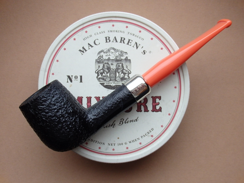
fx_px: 317
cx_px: 122
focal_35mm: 45
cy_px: 92
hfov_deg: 42.1
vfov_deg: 32.2
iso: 320
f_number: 3.8
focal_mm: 8
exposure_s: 1/50
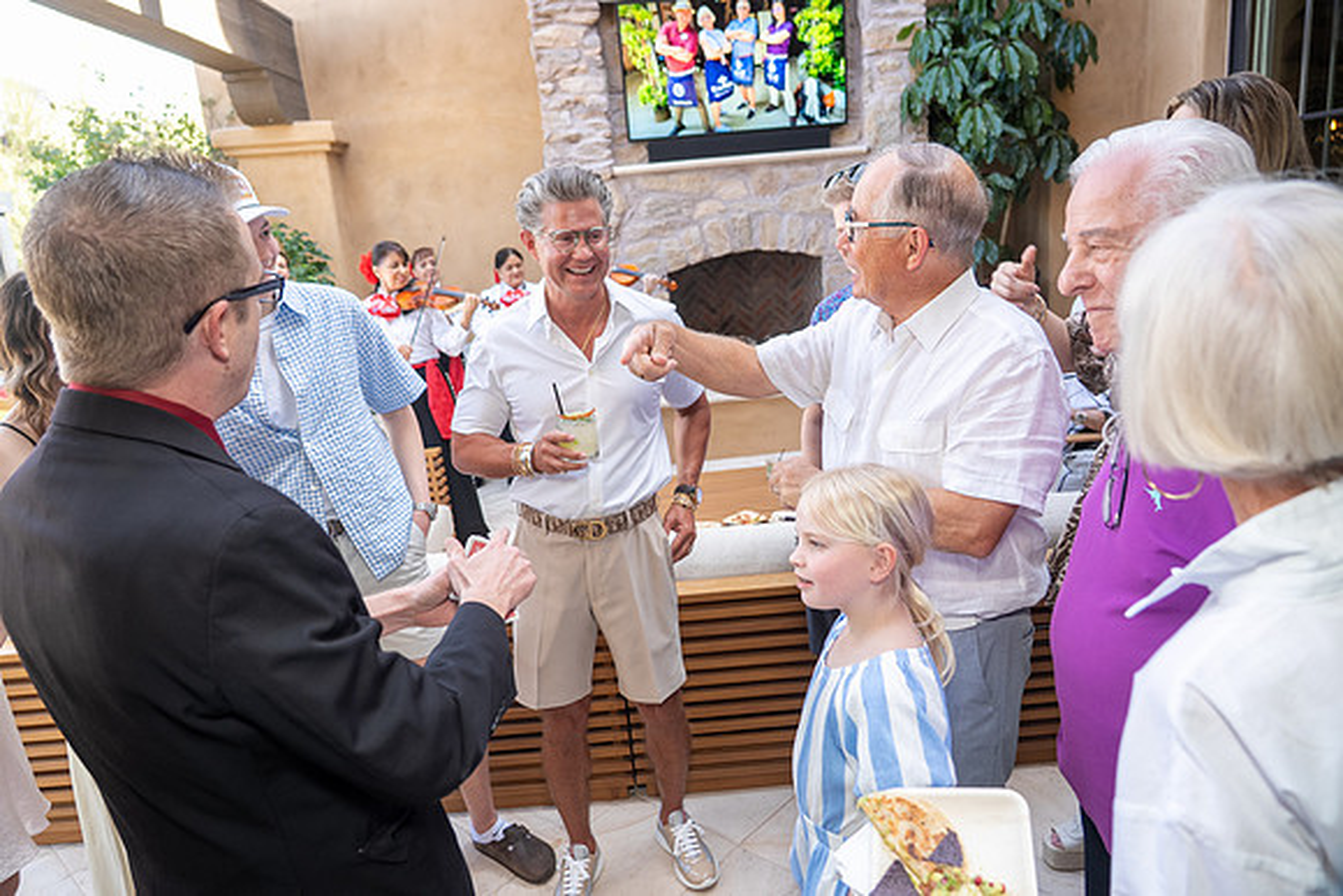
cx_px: 672
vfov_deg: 53.2
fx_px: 896
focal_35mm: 24
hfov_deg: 73.7
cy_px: 448
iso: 400
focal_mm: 24
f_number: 4
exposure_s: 1/200
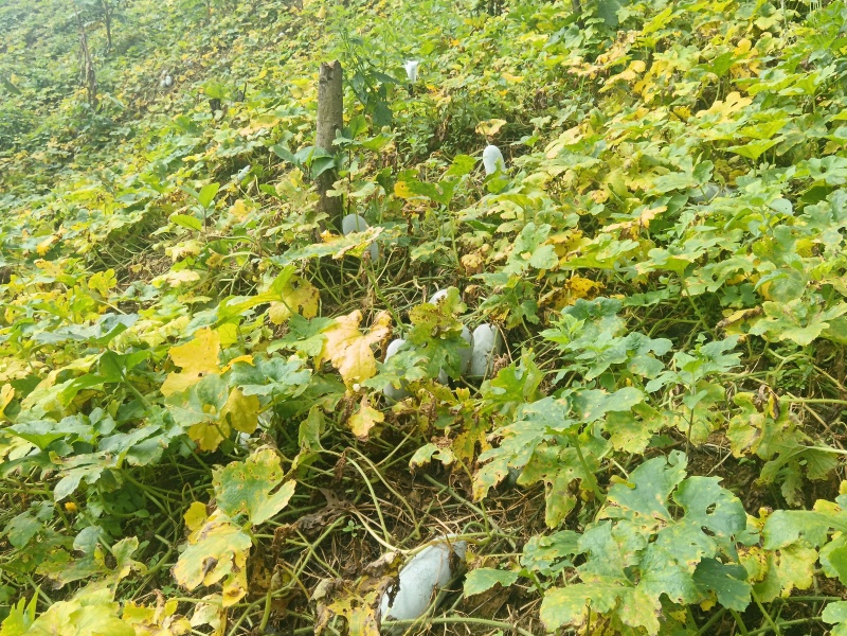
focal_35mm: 33
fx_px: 807
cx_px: 424
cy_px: 318
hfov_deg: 55.4
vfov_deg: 42.9
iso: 100
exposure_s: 1/295
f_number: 1.9
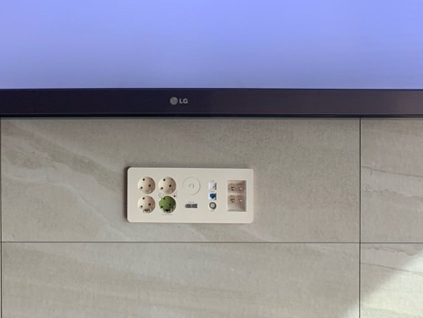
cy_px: -66
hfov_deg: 28.0
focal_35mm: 69
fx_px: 844
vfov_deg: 20.0
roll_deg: -0.1
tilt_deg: -2.7
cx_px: 157
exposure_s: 1/121
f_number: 1.8
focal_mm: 4.25
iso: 50
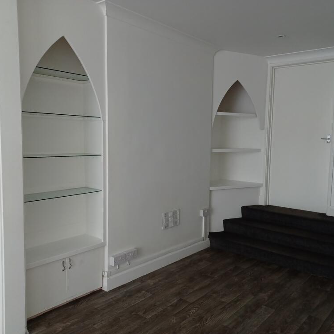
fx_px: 327
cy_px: 169
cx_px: 183
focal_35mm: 30
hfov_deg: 54.0
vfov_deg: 54.0
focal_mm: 4.6
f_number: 1.8
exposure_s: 1/33.3
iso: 320
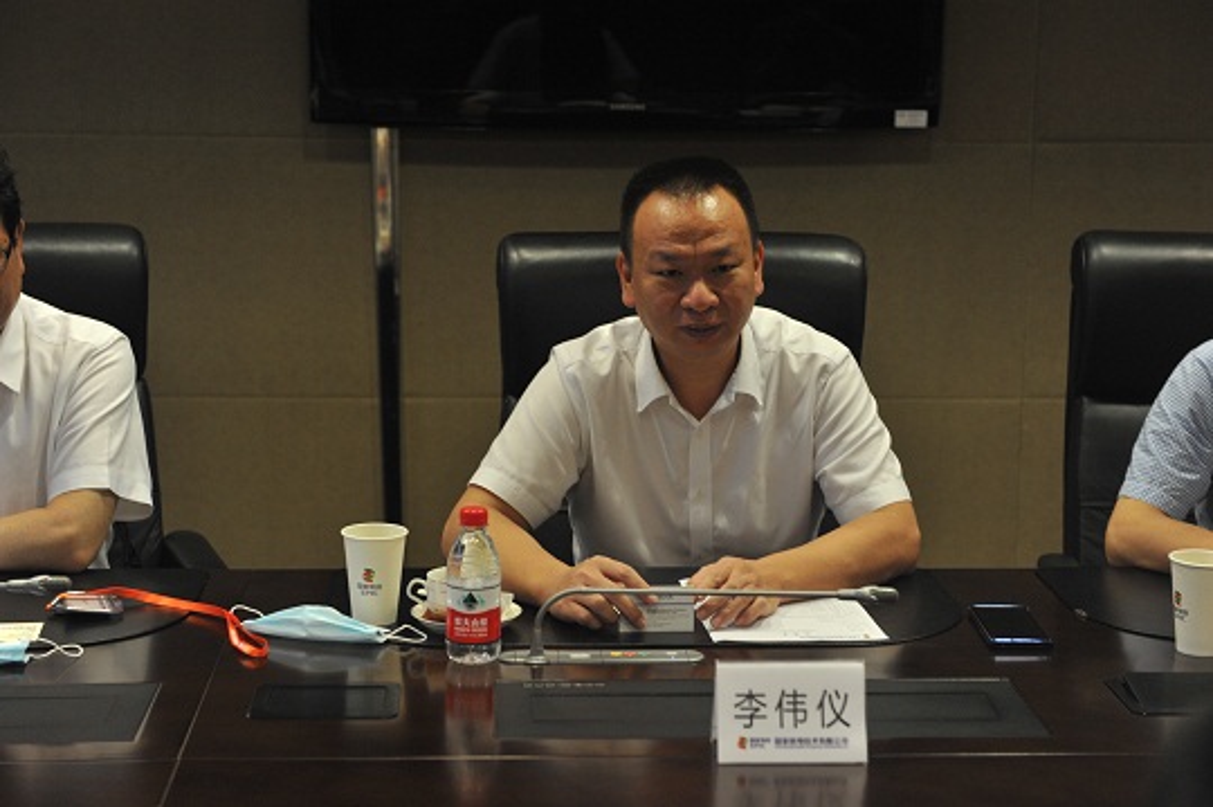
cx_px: 606
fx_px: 2356
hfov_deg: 28.9
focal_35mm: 70
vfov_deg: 19.4
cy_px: 404
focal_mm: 70
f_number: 4.5
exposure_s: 1/125
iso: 1600
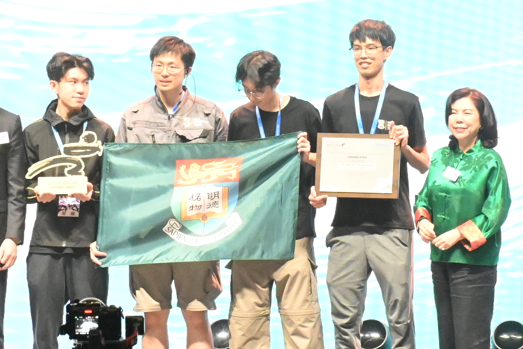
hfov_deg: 6.6
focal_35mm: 312
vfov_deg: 4.4
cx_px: 51
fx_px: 4540
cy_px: 28
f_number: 11
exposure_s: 1/60
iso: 8000
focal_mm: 71
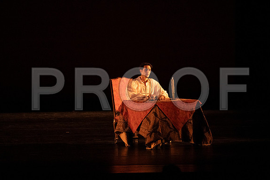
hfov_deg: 6.9
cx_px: 136
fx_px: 2236
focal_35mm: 298
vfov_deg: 4.6
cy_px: 90
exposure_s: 1/400
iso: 20000
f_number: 5.6
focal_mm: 294
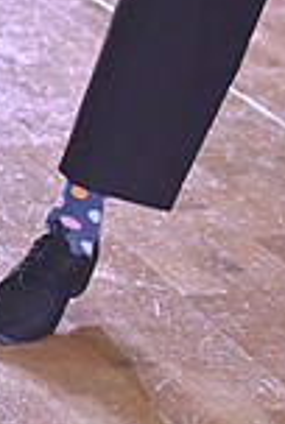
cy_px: -329
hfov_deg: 3.6
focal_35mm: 388
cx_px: 275
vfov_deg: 5.2
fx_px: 4586
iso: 2000
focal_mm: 102
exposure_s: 1/320
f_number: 5
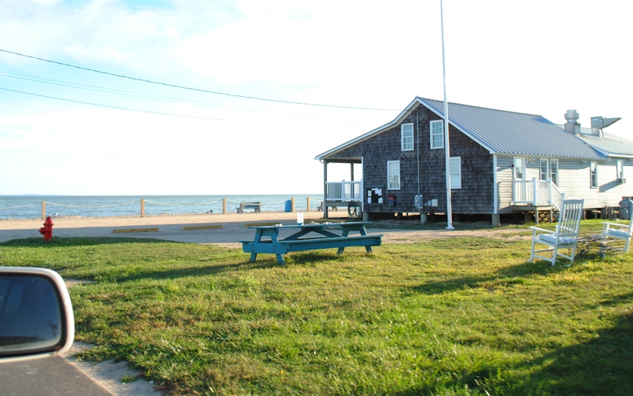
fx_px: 621
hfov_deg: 54.0
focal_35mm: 36
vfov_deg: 35.0
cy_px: 130
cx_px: 329
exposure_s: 1/320
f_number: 4.5
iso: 200
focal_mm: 18
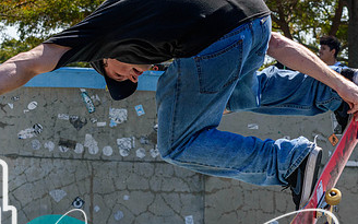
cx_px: 238
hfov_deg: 9.4
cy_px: 203
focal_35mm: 224
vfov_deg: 5.9
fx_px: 2185
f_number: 7.1
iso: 200
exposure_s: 1/800
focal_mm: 70
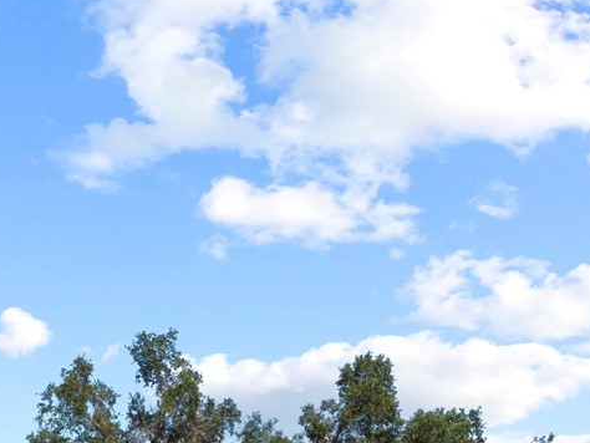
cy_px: 673
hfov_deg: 23.6
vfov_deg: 16.5
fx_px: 1381
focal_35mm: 81
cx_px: 81
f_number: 2.8
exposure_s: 1/800
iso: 100
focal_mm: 4.5
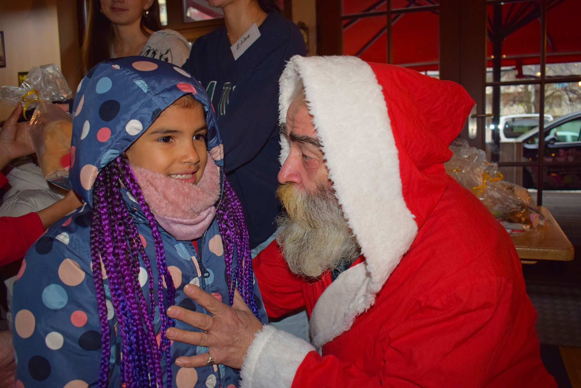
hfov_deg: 59.5
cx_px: 290
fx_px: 508
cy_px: 194
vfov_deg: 41.7
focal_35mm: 32
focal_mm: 21
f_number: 3.8
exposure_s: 1/60
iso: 500
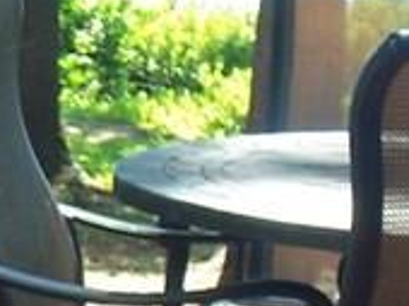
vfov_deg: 6.3
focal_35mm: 235
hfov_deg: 8.3
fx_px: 2773
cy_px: 318
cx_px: -103
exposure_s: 1/60
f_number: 3.9
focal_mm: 6.4
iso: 64
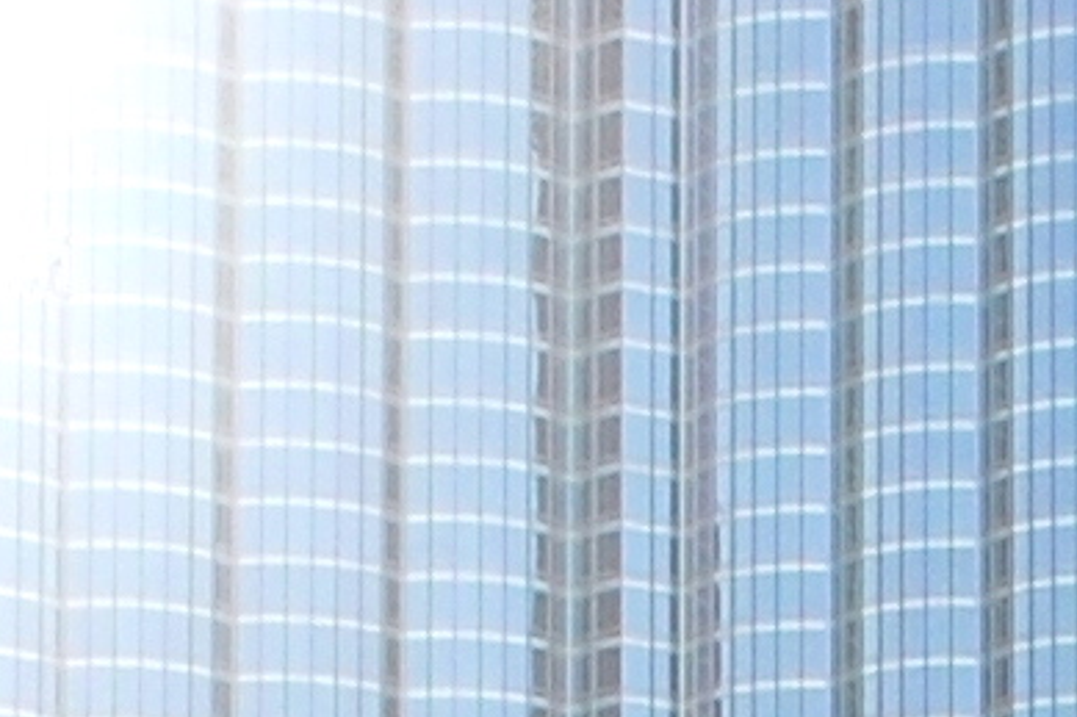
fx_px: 6937
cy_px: 2447
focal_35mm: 232
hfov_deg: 8.7
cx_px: 1531
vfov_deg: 5.4
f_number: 10
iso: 200
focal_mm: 20
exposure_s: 1/400
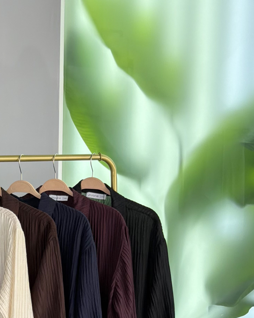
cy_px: 269
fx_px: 977
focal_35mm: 104
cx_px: 6
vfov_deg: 18.2
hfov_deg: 14.6
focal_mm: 6.76
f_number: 1.78
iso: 64
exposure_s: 1/221
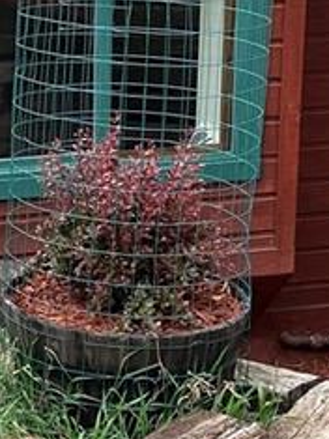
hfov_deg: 11.1
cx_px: 30
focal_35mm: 133
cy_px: 179
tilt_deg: -14.0
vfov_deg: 14.8
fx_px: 1687
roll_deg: +0.4
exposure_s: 1/121
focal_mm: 5.1
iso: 100
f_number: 1.6
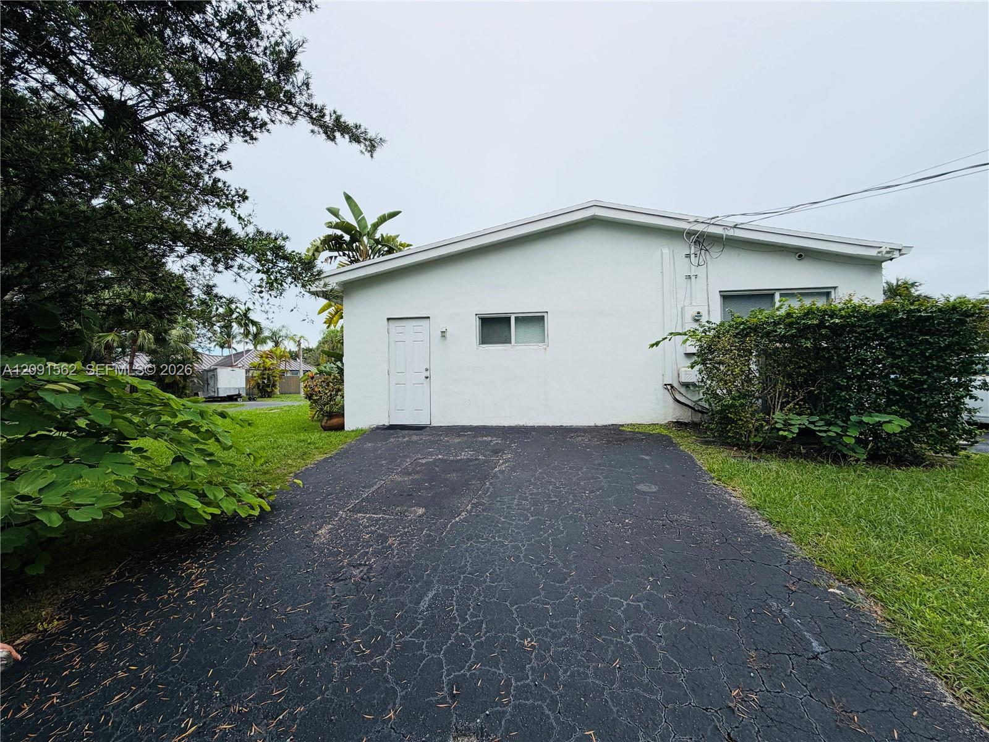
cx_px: 494
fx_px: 400
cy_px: 371
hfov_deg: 102.1
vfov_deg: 85.7
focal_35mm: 14
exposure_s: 1/770
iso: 40
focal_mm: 2.22
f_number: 2.2
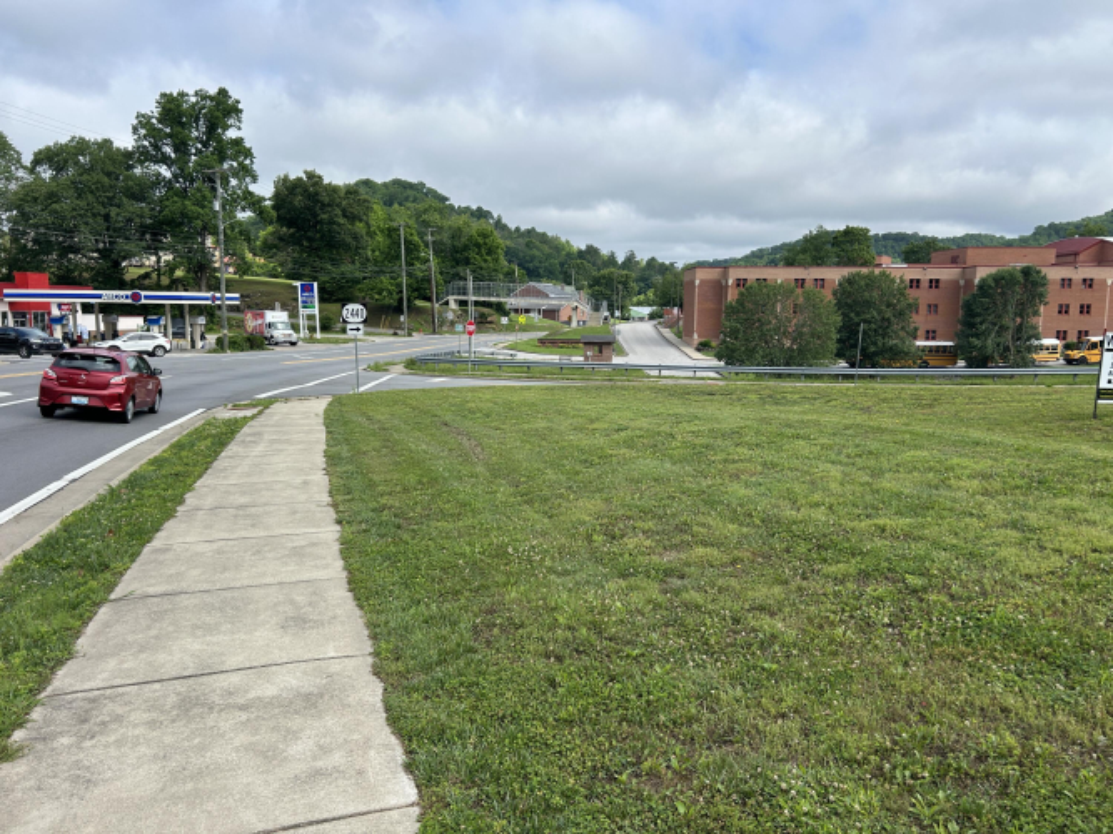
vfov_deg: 53.0
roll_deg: +0.3
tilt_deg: -8.3
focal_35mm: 26
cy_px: 417
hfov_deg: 67.3
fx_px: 836
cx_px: 556
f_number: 1.5
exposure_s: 1/2841
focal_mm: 5.7
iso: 50
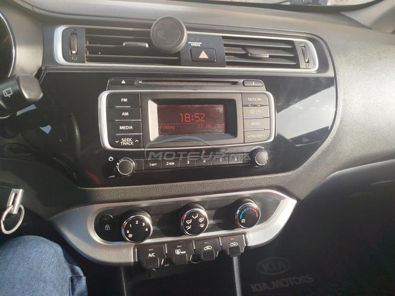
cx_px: 198
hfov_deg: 71.6
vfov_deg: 56.8
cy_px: 148
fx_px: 274
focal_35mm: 24
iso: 50
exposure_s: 1/145
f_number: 1.7
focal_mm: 5.31
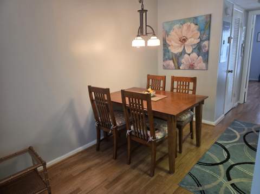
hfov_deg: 74.0
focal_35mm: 23
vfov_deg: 58.8
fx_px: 173
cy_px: 97
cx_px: 130
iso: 320
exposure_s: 1/120
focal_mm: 5.4
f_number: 1.8
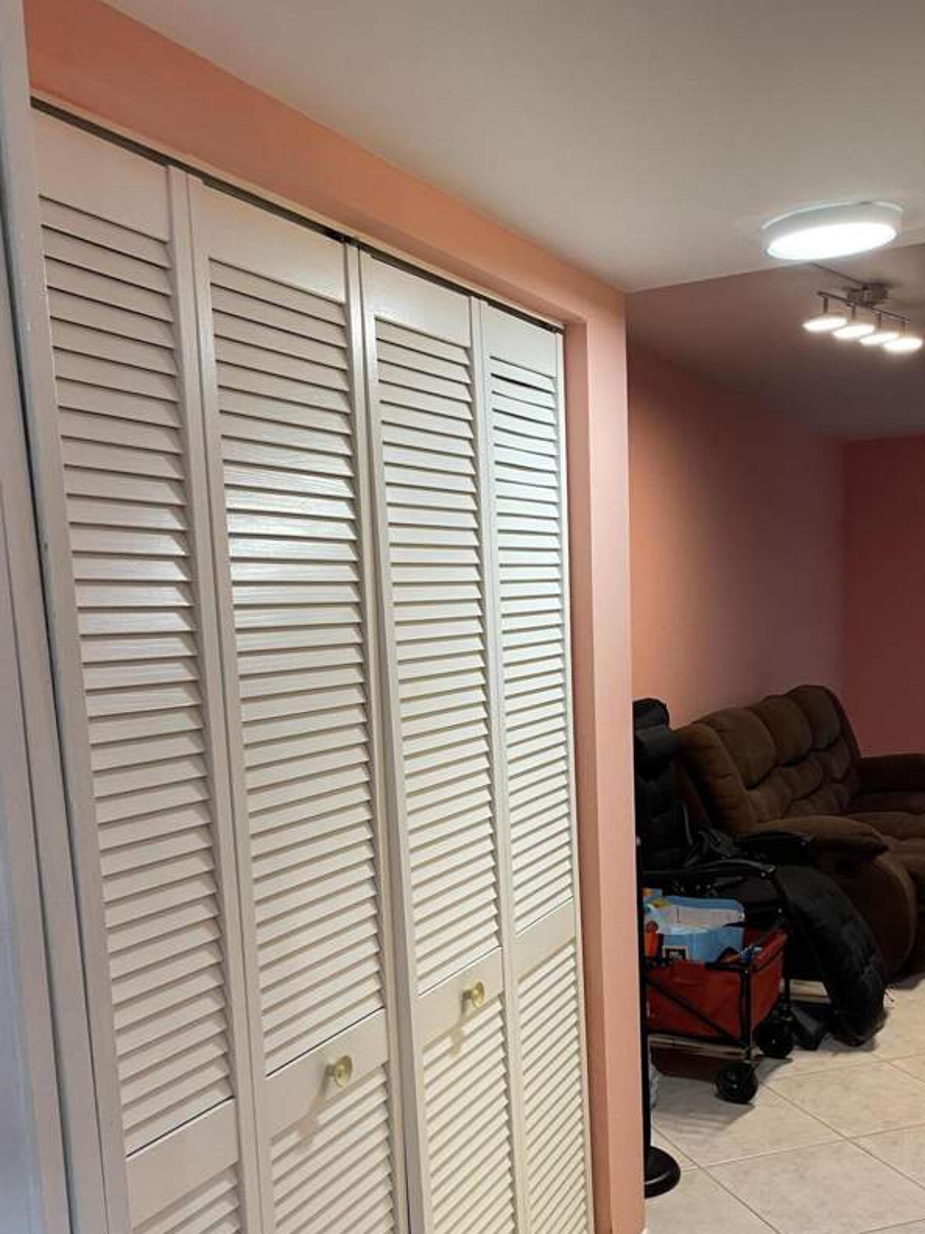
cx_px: 461
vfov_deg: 52.0
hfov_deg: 40.7
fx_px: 1247
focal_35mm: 35
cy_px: 779
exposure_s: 1/60
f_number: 1.6
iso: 80
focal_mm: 4.2
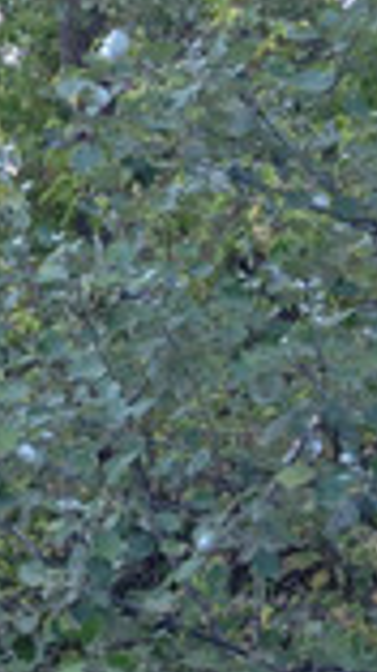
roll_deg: -0.5
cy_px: 467
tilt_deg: +2.4
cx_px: -570
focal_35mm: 147
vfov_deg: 14.6
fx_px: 2619
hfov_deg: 7.6
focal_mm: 4.12
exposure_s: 1/60
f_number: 2.4
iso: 64
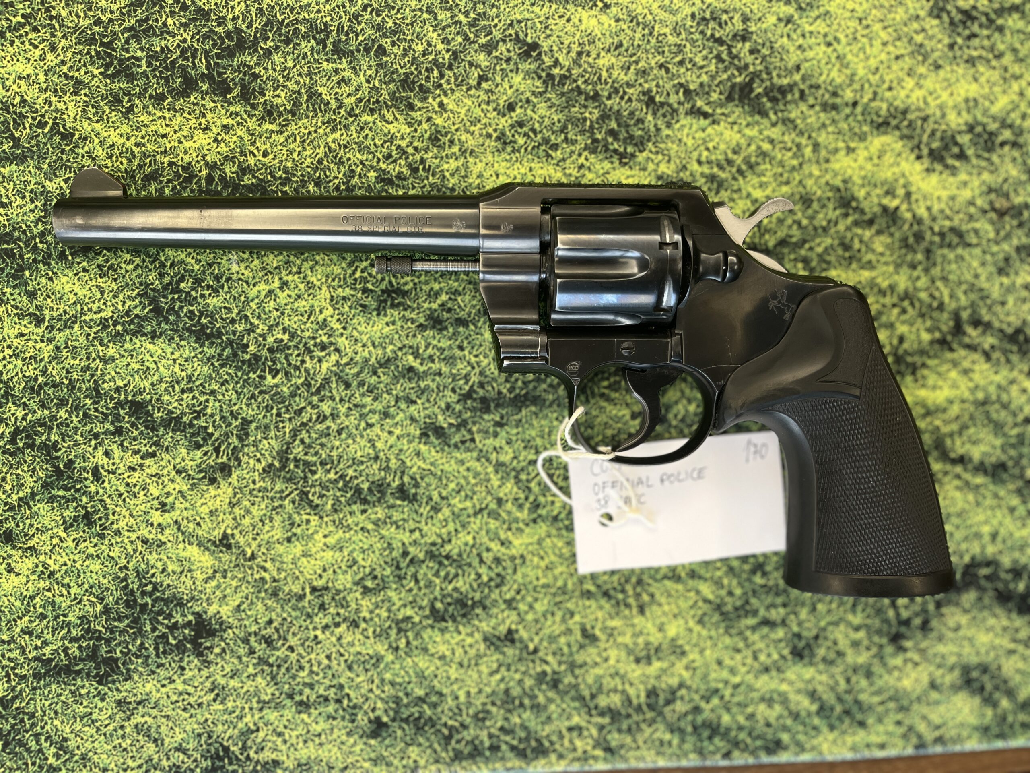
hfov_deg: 67.3
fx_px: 774
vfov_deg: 53.1
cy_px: 386
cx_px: 515
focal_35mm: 26
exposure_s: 1/50
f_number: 1.6
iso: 80
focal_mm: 5.1
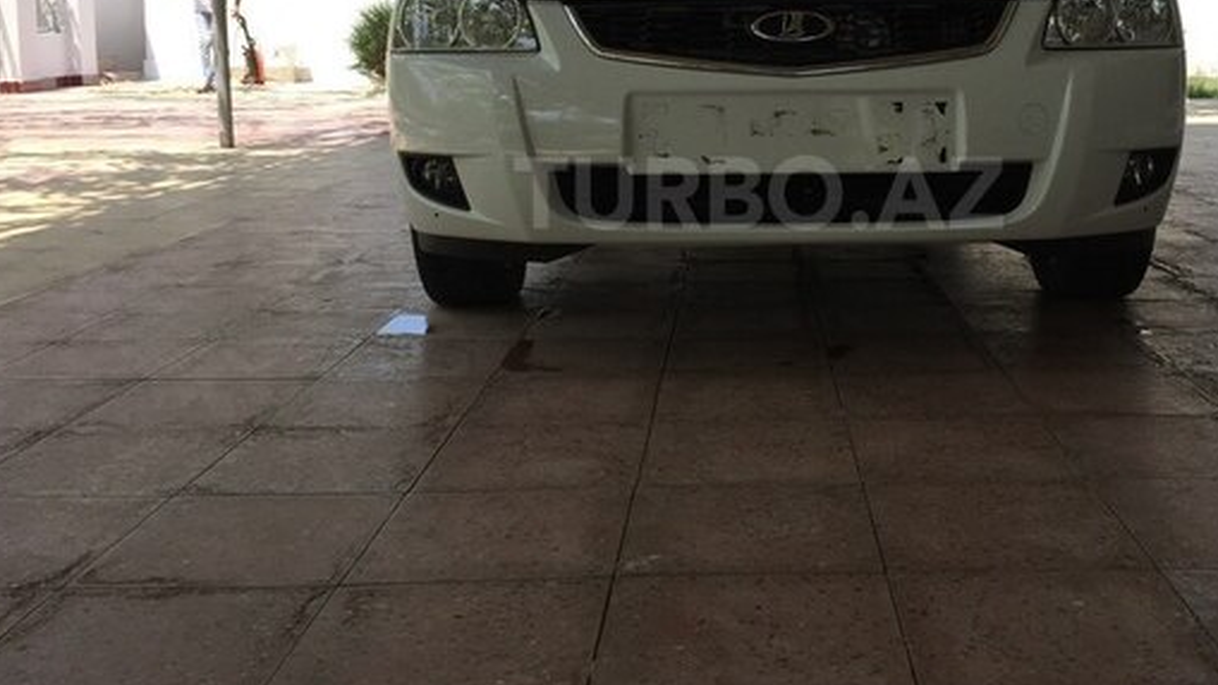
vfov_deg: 28.7
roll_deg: -2.4
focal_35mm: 41
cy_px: 193
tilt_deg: -5.8
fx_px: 1324
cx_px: 759
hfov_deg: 49.0
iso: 32
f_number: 2.2
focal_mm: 4.15
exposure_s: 1/732
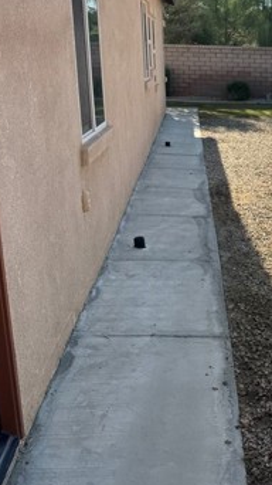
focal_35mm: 49
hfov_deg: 23.4
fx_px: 629
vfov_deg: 42.0
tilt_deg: -19.6
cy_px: 278
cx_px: 273
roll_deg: -2.3
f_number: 1.78
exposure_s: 1/2331
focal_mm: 6.76
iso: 80
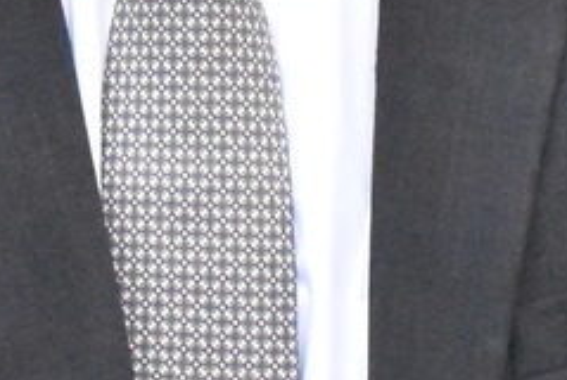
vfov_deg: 1.9
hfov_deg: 2.9
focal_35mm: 707
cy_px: -289
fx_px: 11151
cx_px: -446
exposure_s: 1/2500
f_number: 9
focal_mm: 75
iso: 12800
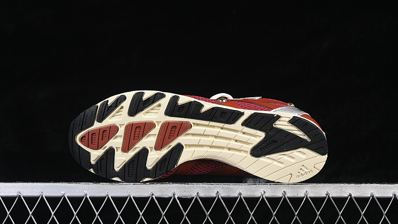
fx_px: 834
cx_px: 200
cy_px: 99
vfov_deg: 15.3
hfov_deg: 26.9
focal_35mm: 79
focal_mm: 50
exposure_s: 1/80
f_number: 7.1
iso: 160
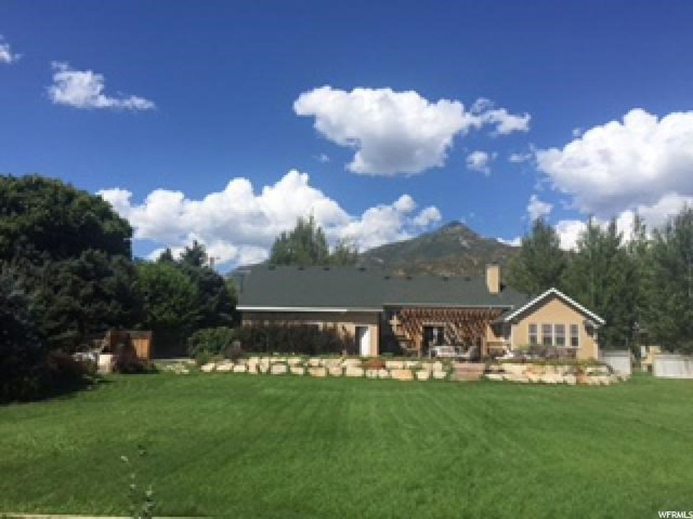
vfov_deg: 48.2
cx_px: 346
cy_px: 260
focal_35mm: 29
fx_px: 581
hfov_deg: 61.7
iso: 32
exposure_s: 1/3597
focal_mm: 4.15
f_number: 2.2
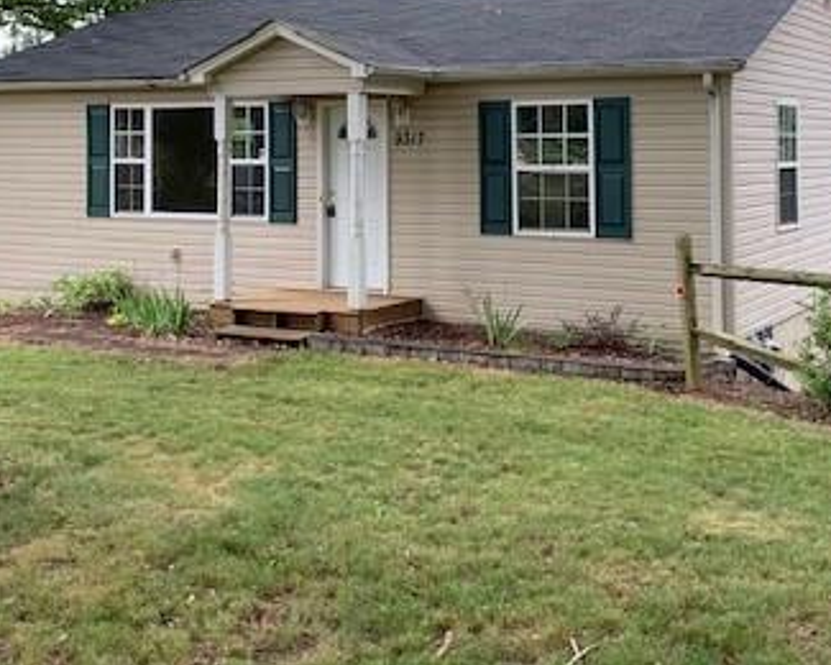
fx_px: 1230
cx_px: 460
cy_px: 136
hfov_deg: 37.3
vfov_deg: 29.6
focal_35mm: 50
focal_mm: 4.25
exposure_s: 1/121
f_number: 1.8
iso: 64
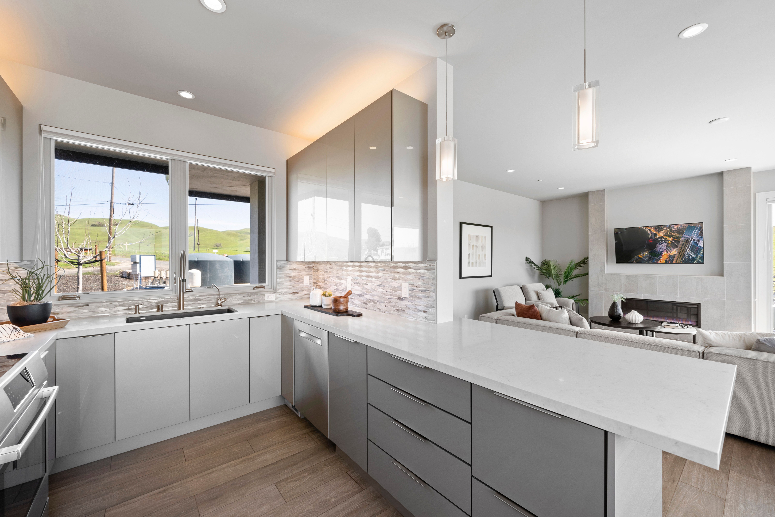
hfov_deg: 104.3
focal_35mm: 14
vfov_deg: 81.2
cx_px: 388
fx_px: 301
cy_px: 258
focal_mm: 14
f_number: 8
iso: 100
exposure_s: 1/2.5
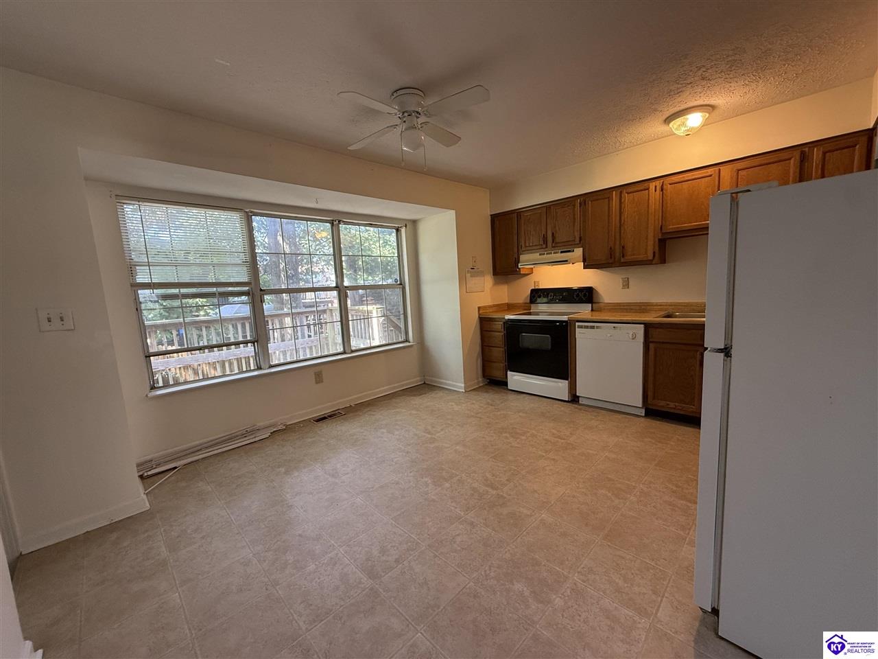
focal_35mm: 14
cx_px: 439
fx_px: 355
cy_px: 330
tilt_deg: -6.6
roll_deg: +2.6
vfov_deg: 85.7
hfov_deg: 102.1
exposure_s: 1/120
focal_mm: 2.22
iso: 320
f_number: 2.2
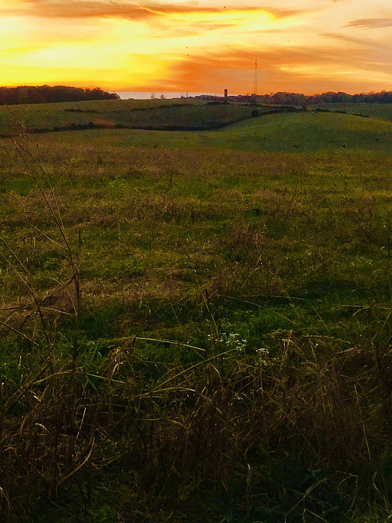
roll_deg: -1.0
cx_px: 134
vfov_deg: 34.2
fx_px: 830
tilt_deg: -1.7
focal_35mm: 55
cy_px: 127
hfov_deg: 26.4
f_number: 2.2
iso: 40
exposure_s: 1/120
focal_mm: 4.15
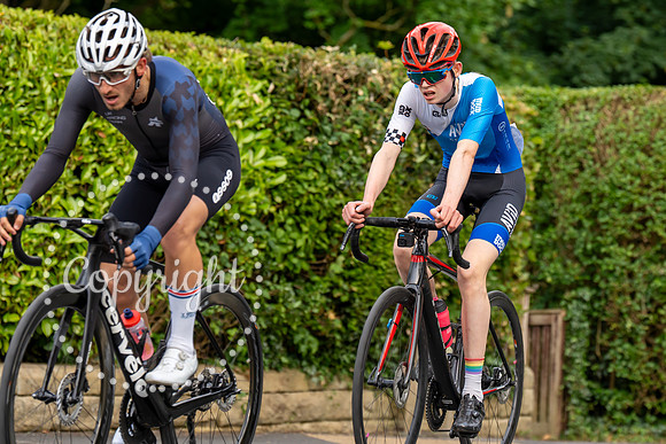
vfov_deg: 7.4
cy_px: 118
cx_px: 489
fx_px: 3422
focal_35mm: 185
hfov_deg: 11.1
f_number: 4
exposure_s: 1/800
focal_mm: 126
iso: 400
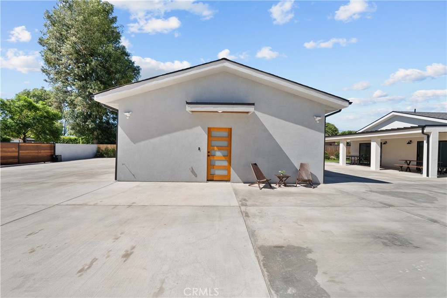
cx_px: 224
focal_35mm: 14
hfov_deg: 104.2
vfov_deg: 81.2
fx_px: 174
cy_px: 149
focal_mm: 14
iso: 125
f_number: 10
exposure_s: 1/160
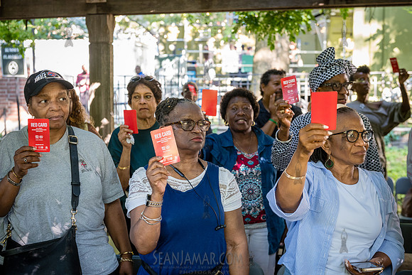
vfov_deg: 24.6
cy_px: 138
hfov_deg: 36.2
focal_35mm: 55
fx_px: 630
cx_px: 206
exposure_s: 1/100
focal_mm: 55
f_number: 4.5
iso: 2000
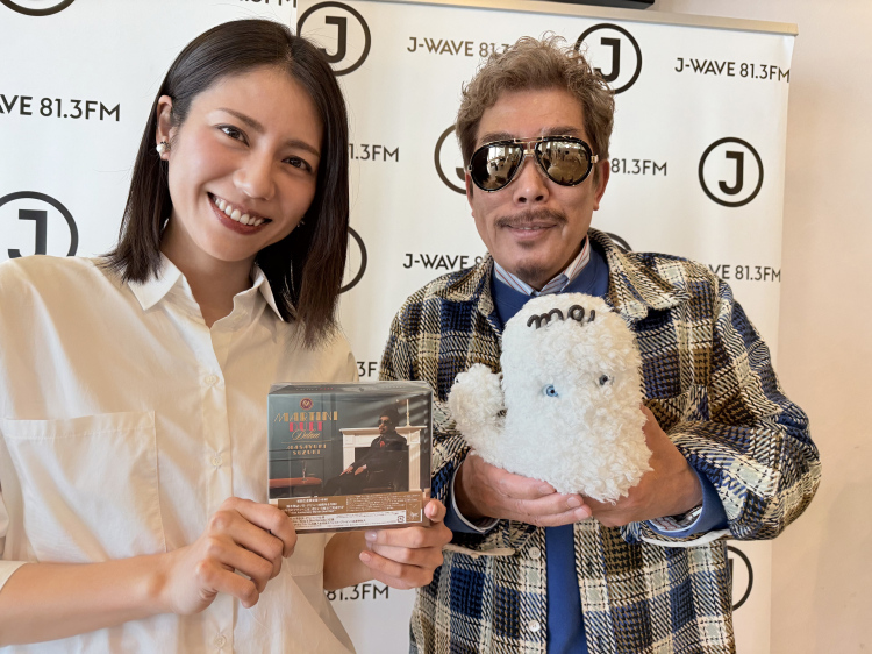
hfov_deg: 71.6
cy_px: 327
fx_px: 604
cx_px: 436
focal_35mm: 24
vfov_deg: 56.8
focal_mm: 6.76
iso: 160
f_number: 1.78
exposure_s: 1/100
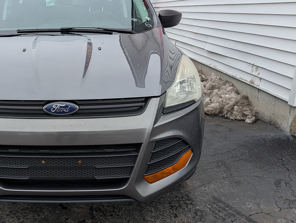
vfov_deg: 37.8
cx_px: 63
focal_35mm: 38
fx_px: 325
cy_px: 106
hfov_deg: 46.5
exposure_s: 1/364
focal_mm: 6.9
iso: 17
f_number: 1.68
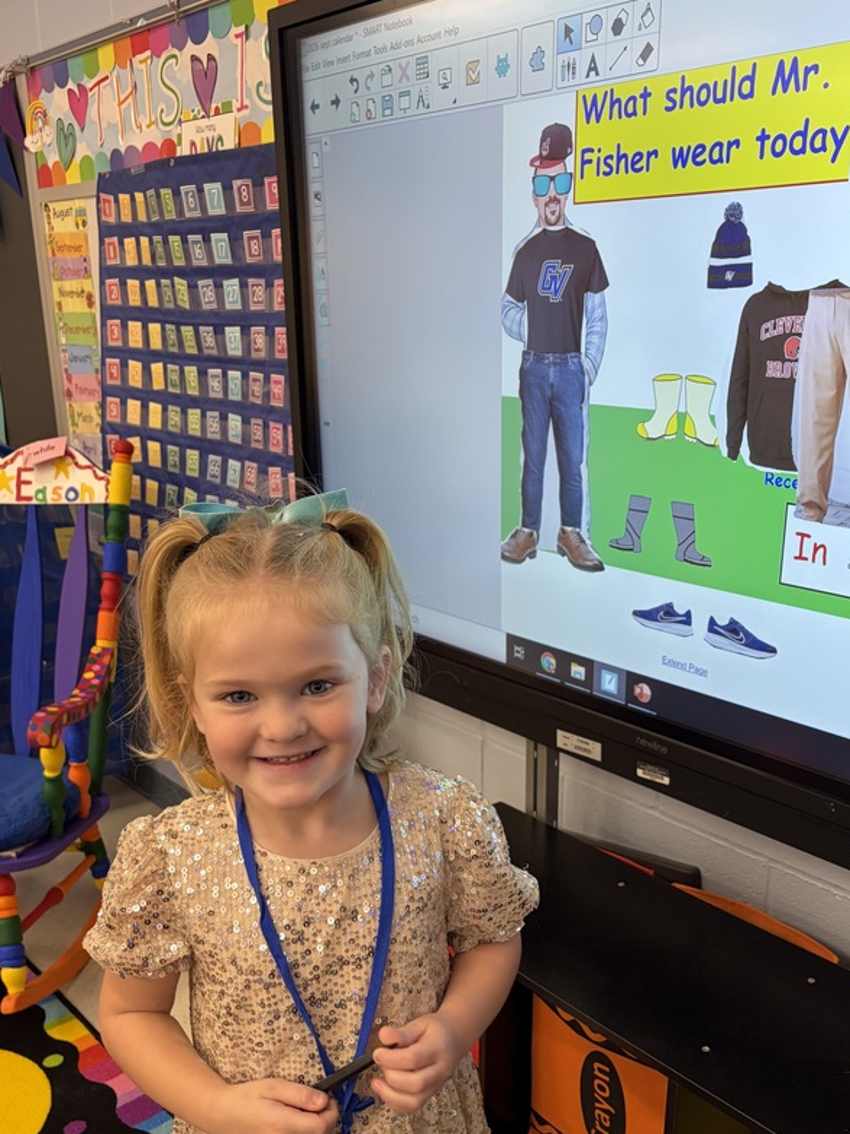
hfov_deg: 41.7
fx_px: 1113
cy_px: 697
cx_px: 495
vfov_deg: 53.5
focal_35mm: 34
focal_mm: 5.96
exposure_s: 1/60
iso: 125
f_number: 1.6
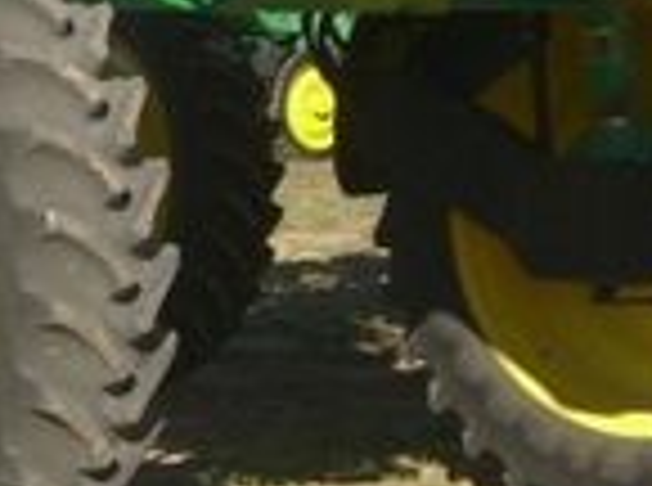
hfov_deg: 11.1
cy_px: 22
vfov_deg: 8.5
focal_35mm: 173
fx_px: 3250
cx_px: -220
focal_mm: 9.5
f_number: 4.4
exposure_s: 1/500
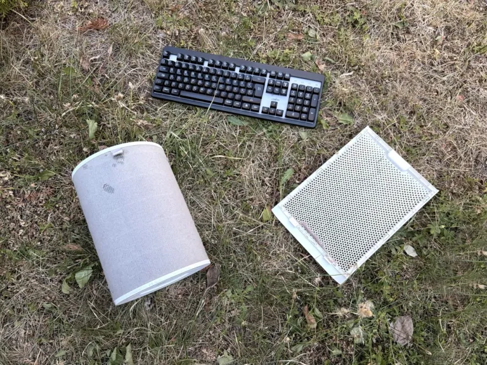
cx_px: 244
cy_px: 182
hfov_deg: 67.3
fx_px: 366
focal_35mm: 26
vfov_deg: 53.1
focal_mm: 5.96
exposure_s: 1/173
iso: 40
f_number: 1.6
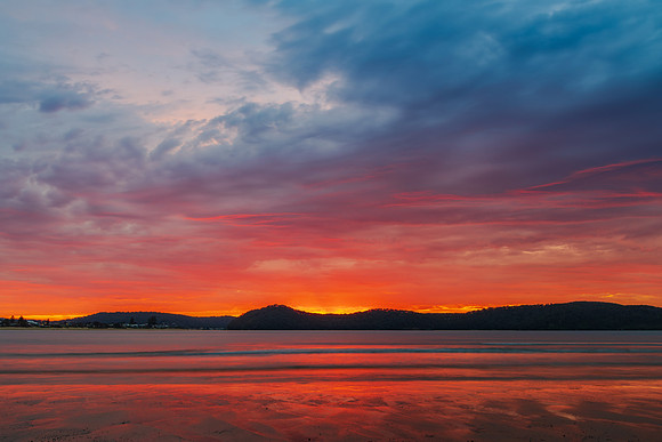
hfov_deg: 53.8
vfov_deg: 37.4
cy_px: 221
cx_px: 331
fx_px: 653
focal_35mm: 35
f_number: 10
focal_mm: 35
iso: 31
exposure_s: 3
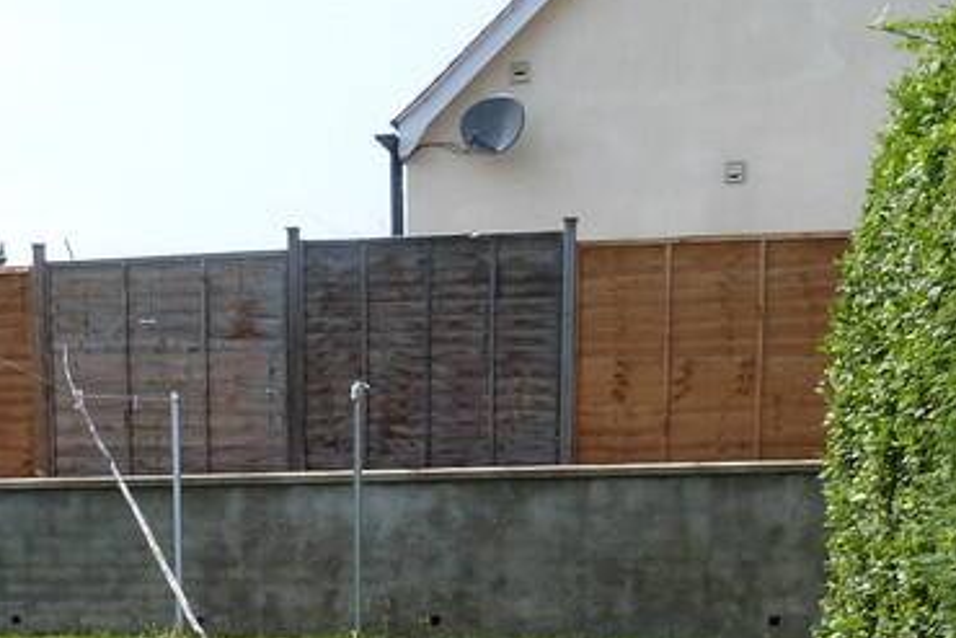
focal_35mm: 72
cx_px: 183
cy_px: 767
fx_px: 1913
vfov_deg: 18.0
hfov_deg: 27.5
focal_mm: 4.5
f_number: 5.6
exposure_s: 1/320
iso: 100
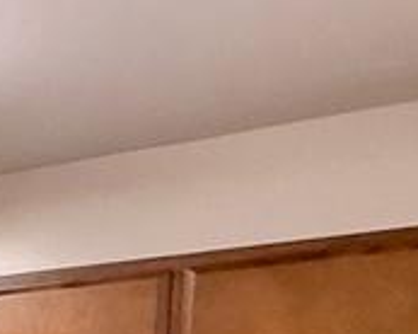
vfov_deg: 16.5
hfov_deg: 13.0
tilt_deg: -3.3
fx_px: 1001
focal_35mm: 81
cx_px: -713
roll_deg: +0.3
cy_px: 562
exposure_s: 1/60
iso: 500
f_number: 2.2
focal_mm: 2.22
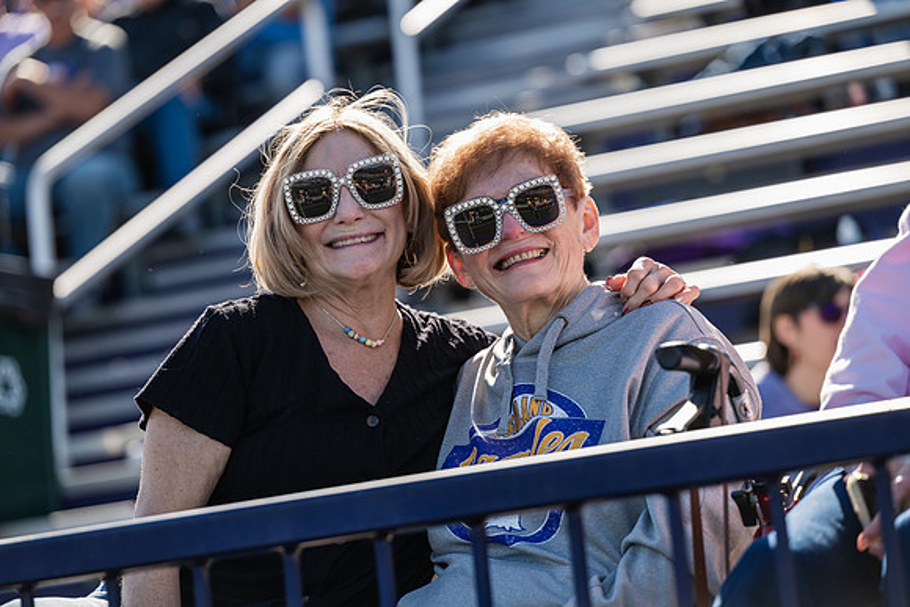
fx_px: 3666
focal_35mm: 145
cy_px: 304
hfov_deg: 14.2
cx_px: 455
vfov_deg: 9.5
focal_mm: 145
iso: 125
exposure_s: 1/640
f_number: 3.5
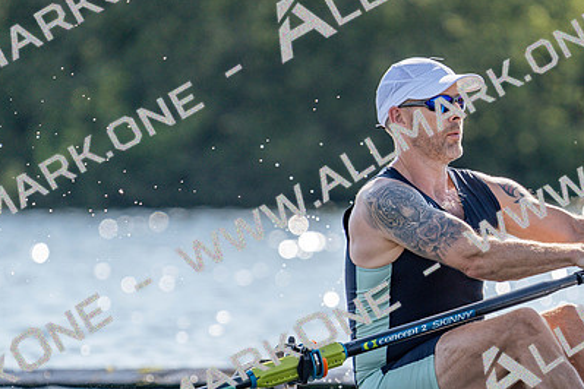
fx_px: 9943
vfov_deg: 2.2
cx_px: 357
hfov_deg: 3.4
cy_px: 277
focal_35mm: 613
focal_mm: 422
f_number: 6.3
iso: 320
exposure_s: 1/1600
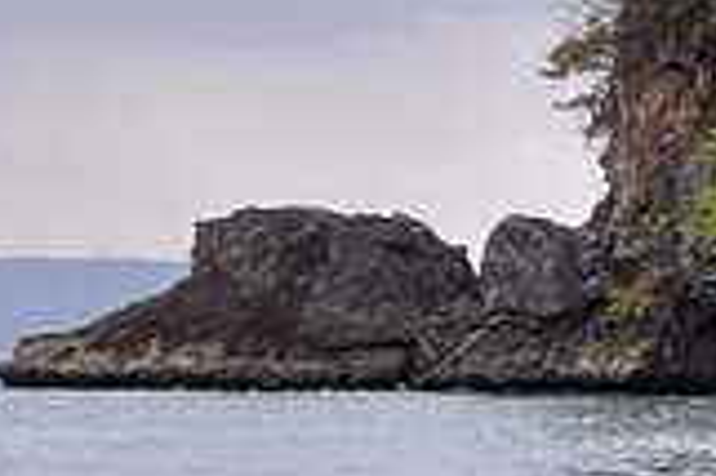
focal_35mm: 202
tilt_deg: +0.2
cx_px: 2611
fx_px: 4013
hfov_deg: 7.8
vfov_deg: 6.8
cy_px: 316
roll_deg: -0.1
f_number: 1.5
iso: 50
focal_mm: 5.7
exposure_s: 1/482
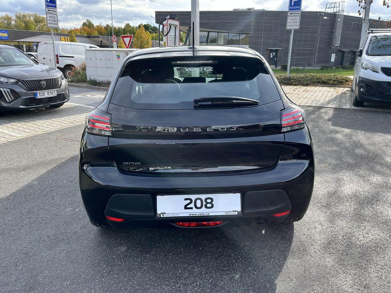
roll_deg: -0.9
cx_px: 196
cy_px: 146
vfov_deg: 53.1
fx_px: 294
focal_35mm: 26
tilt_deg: -17.0
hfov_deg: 67.3
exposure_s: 1/928
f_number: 1.6
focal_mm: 5.1
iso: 50
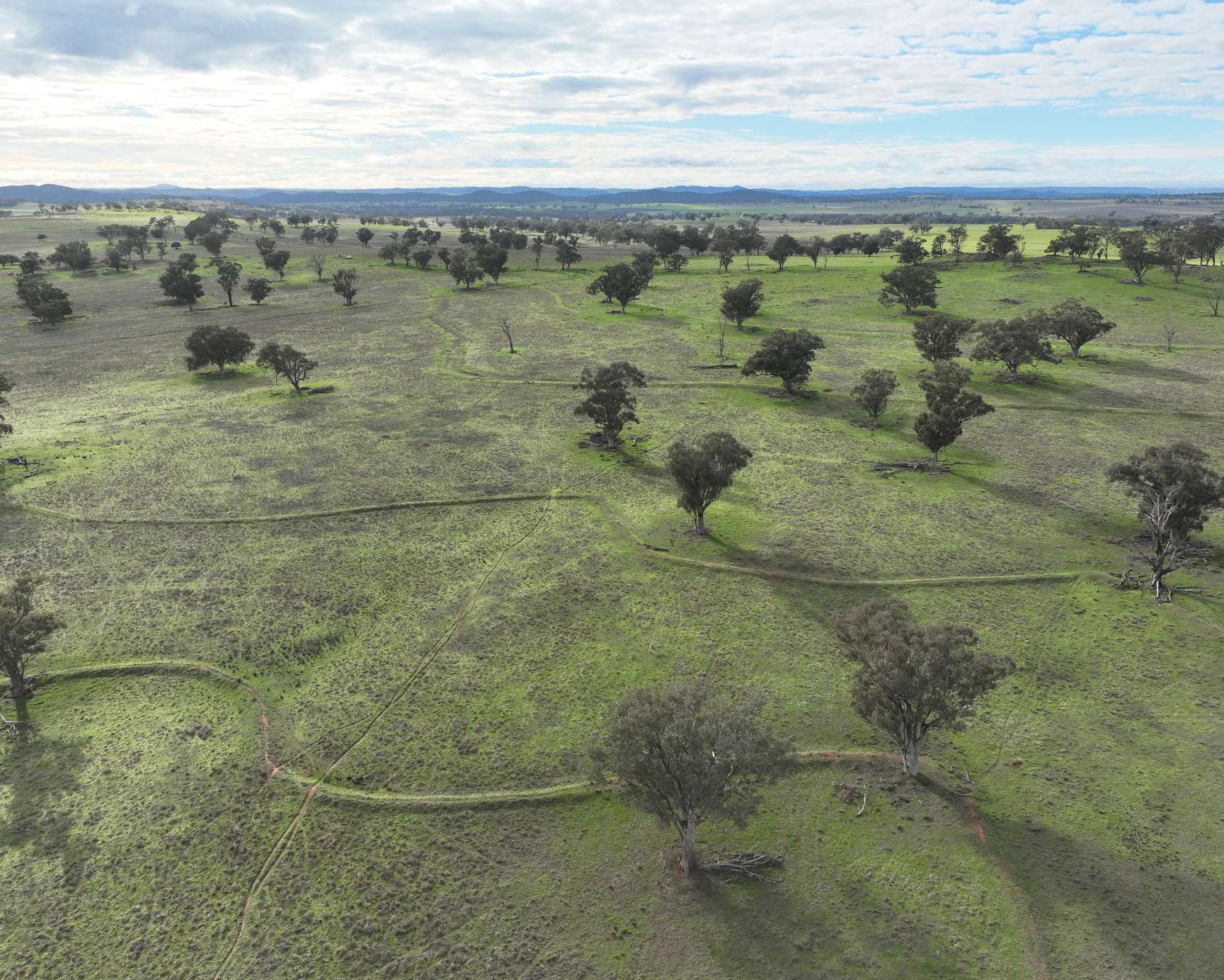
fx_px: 942
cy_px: 483
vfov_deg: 54.9
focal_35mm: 26
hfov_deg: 65.9
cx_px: 669
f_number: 2.8
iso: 330
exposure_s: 1/3200
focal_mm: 12.29
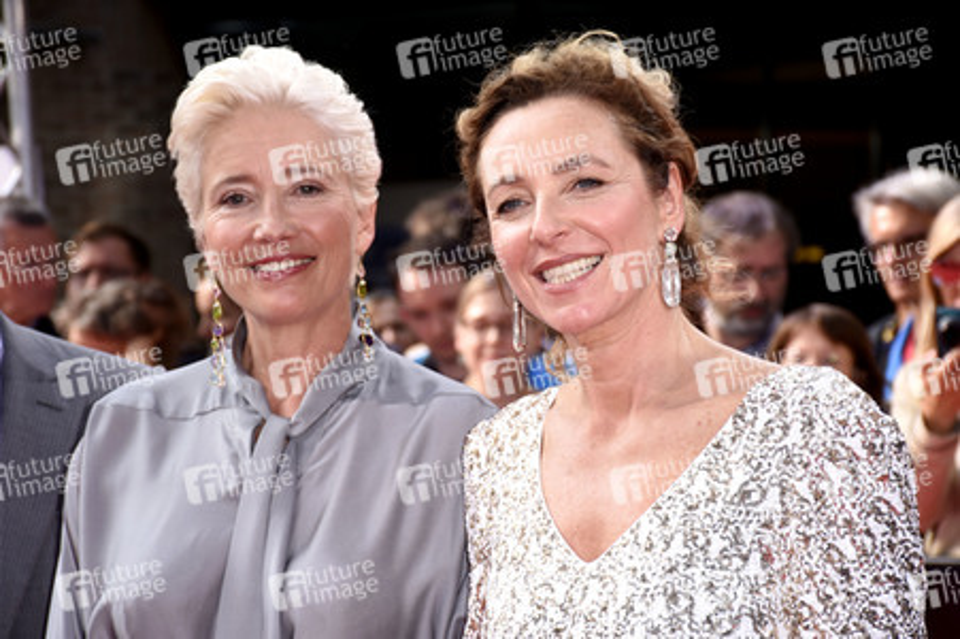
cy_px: 320
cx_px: 480
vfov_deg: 9.1
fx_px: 3997
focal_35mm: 150
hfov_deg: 13.7
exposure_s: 1/160
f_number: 6.3
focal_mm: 100
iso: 160
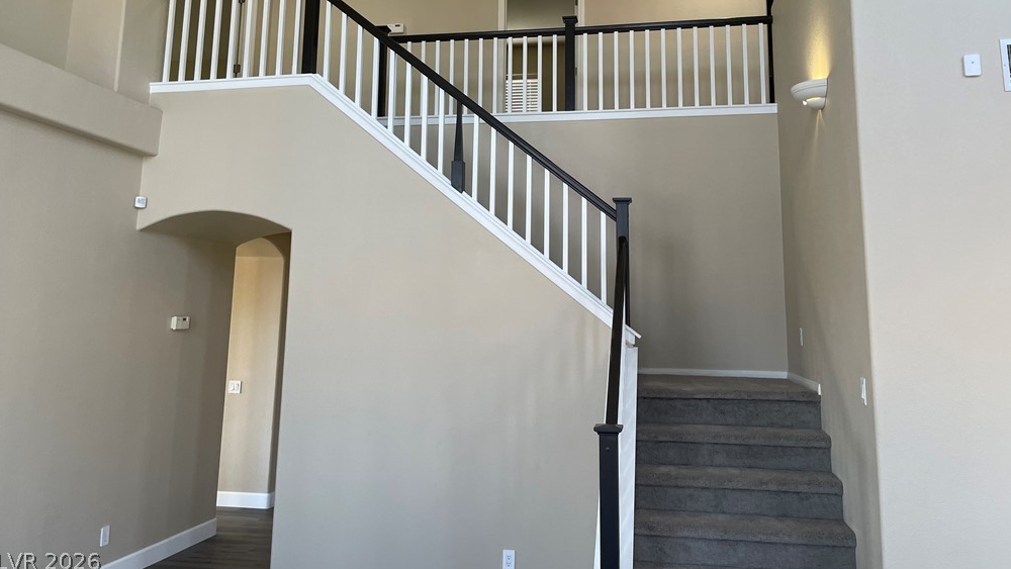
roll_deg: -0.8
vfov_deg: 39.7
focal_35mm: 29
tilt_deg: +9.7
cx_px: 508
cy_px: 190
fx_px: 778
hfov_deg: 66.1
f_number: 1.6
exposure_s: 1/120
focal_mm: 4.2
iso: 80
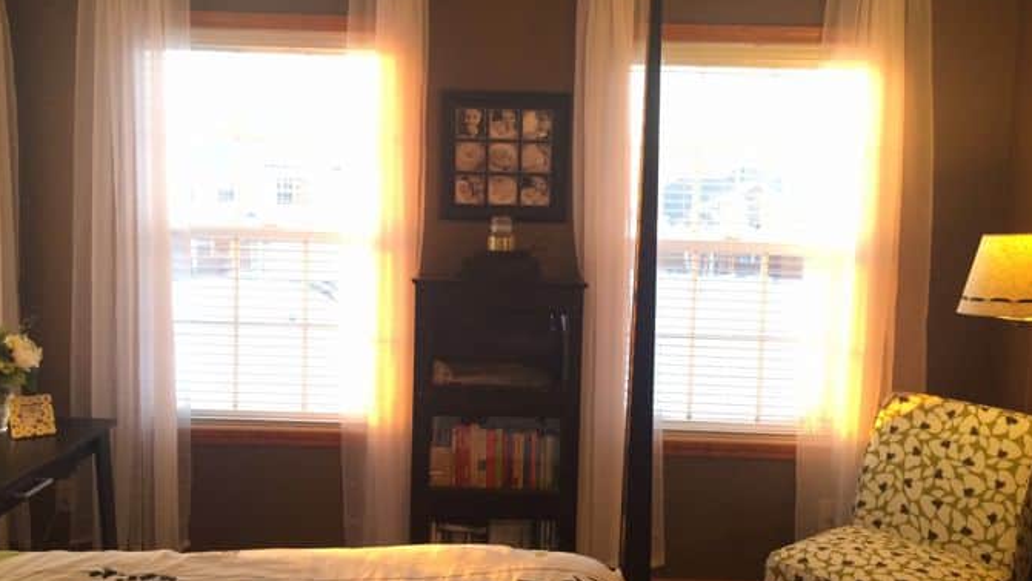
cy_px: 280
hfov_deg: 61.0
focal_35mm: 32
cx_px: 517
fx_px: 876
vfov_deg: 36.7
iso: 100
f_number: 2.2
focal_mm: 4.15
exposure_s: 1/30
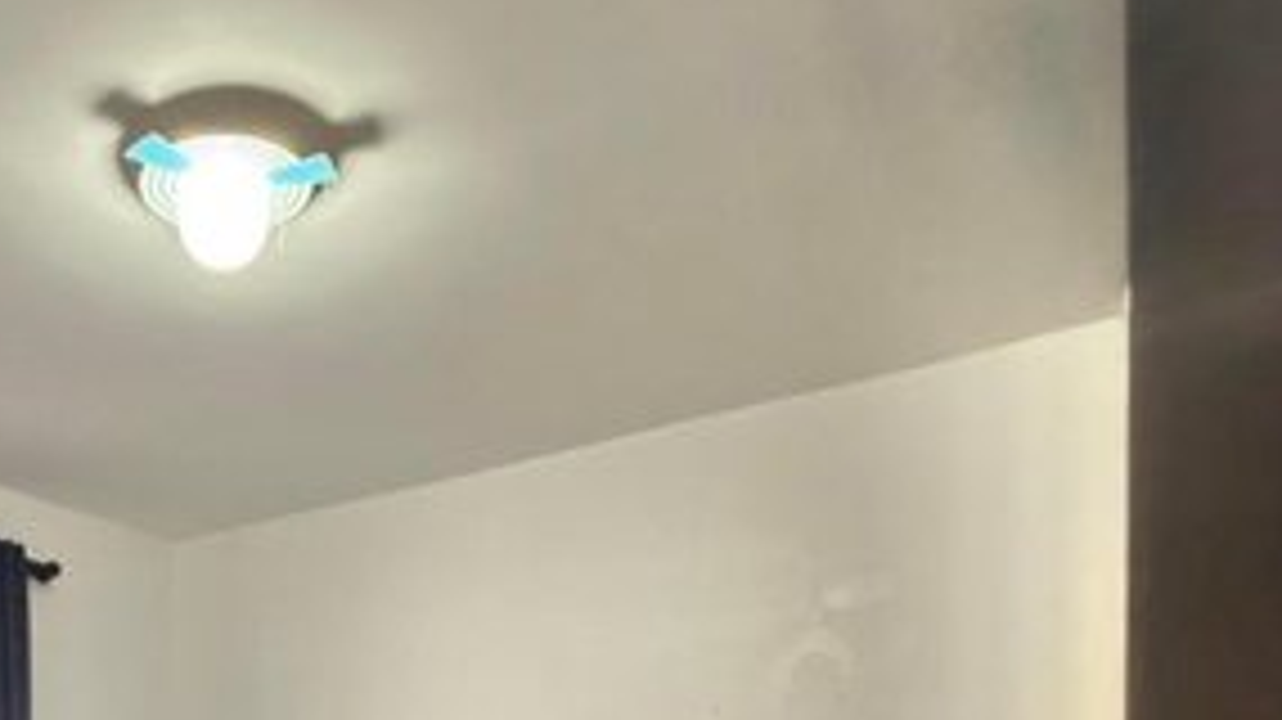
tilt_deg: -0.6
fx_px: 1155
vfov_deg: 29.1
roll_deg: -1.3
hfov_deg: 53.0
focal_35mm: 34
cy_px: 900
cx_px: 202
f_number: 2.2
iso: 640
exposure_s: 1/30
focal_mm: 2.22
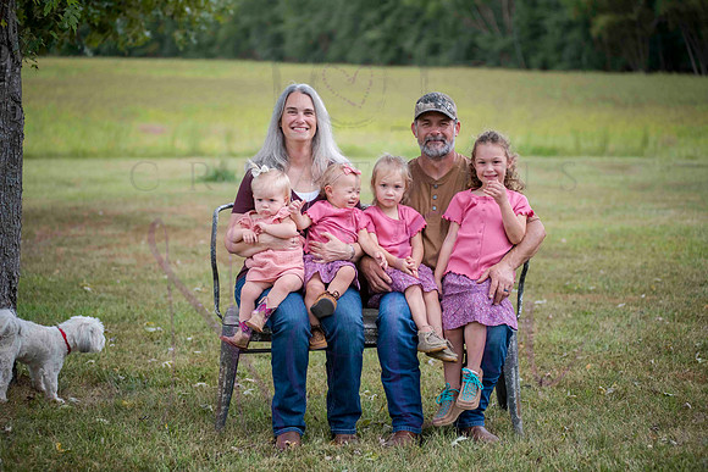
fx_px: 1574
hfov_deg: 25.4
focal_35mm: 80
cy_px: 236
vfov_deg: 17.1
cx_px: 354
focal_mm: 80
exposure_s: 1/640
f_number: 3.2
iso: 400
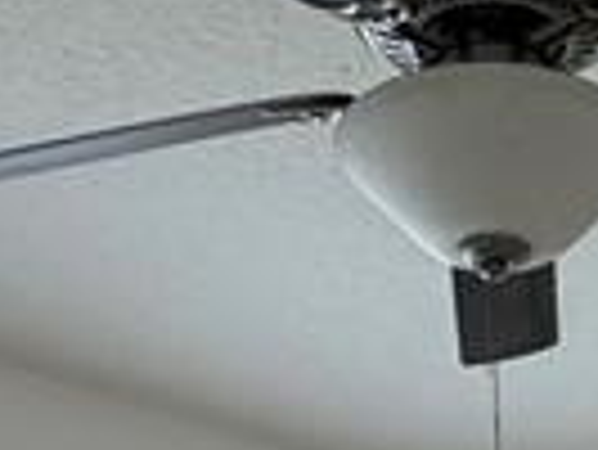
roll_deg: +0.8
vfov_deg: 10.2
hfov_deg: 17.8
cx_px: 567
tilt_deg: -9.2
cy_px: 1341
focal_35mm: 108
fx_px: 1867
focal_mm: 2.22
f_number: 2.2
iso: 160
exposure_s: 1/120
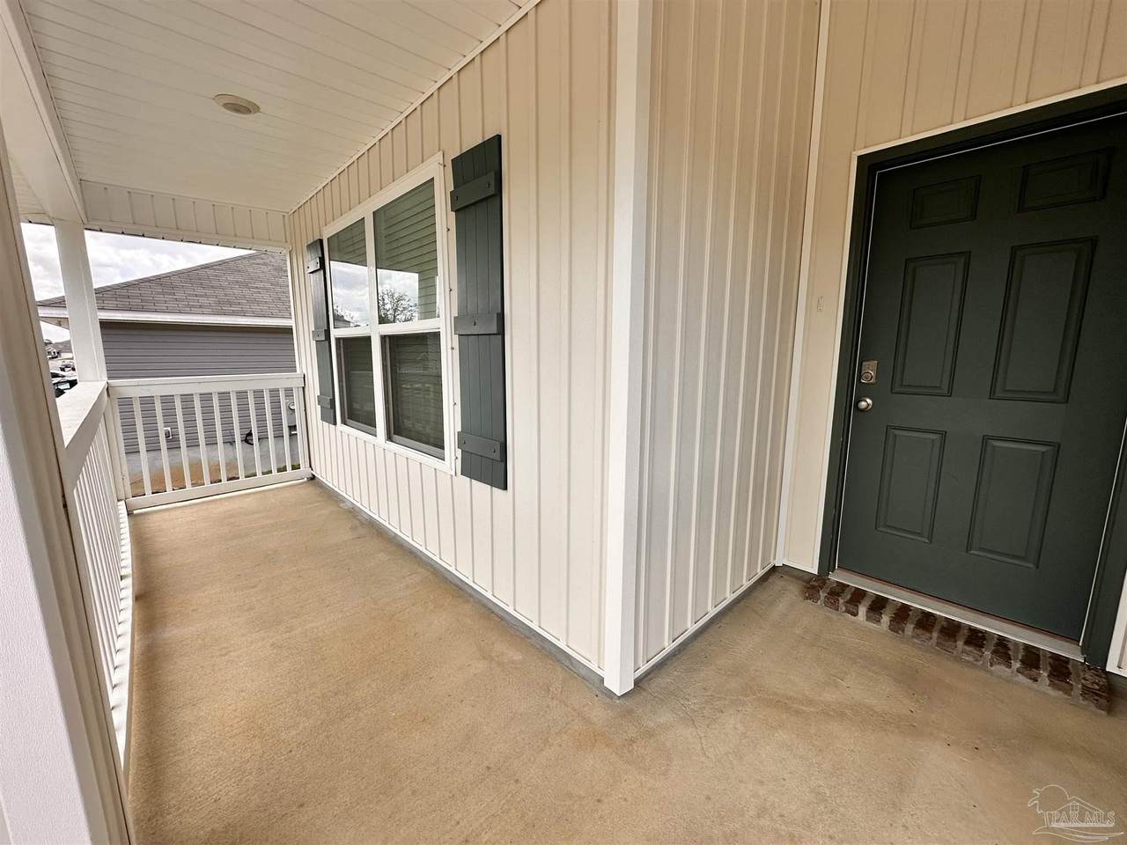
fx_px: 456
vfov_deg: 85.7
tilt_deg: -8.5
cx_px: 564
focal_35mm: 14
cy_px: 422
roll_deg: -0.1
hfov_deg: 102.1
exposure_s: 1/716
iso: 40
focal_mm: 2.22
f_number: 2.2
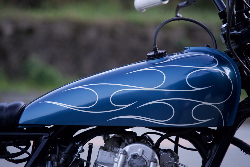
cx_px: 125
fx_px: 1222
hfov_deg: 11.7
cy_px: 84
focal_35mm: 176
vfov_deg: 7.8
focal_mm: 176
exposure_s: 1/125
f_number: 5.6
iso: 12800
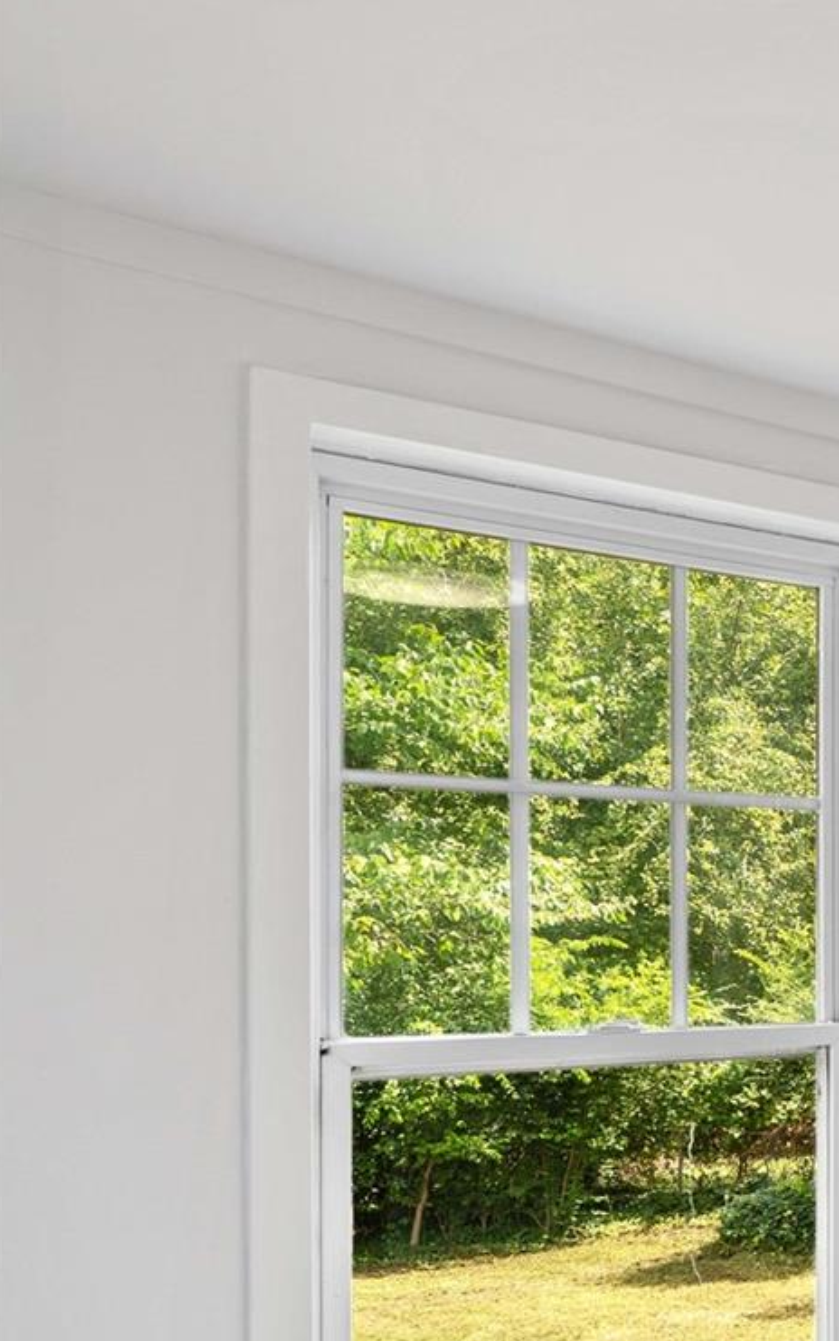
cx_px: 1841
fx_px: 1646
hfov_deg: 16.9
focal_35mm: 45
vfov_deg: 43.7
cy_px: 897
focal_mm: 16
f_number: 8
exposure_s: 1/13
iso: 100
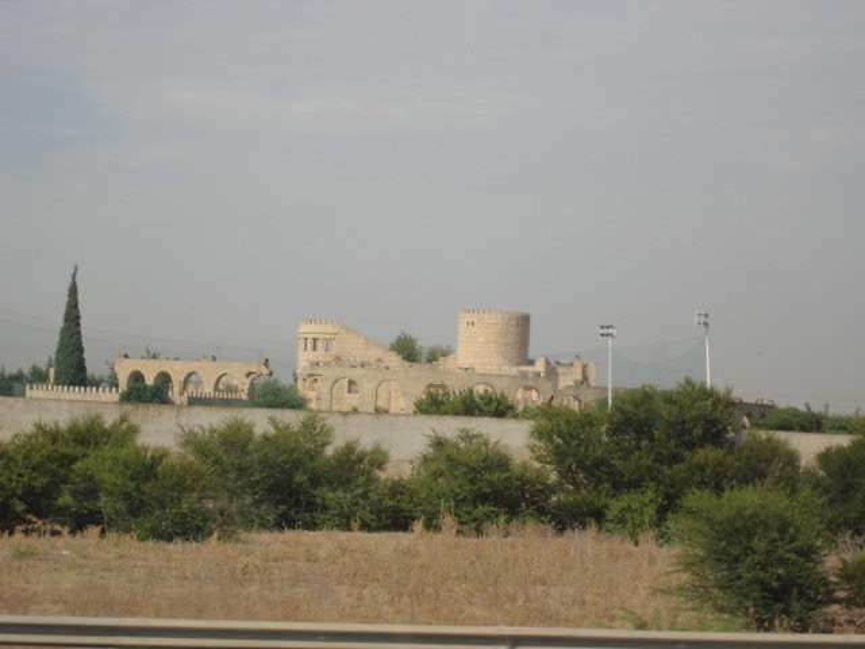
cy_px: 324
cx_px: 432
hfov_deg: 22.8
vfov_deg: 17.2
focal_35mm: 86
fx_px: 2149
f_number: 6.3
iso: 64
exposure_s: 1/200
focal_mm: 15.4
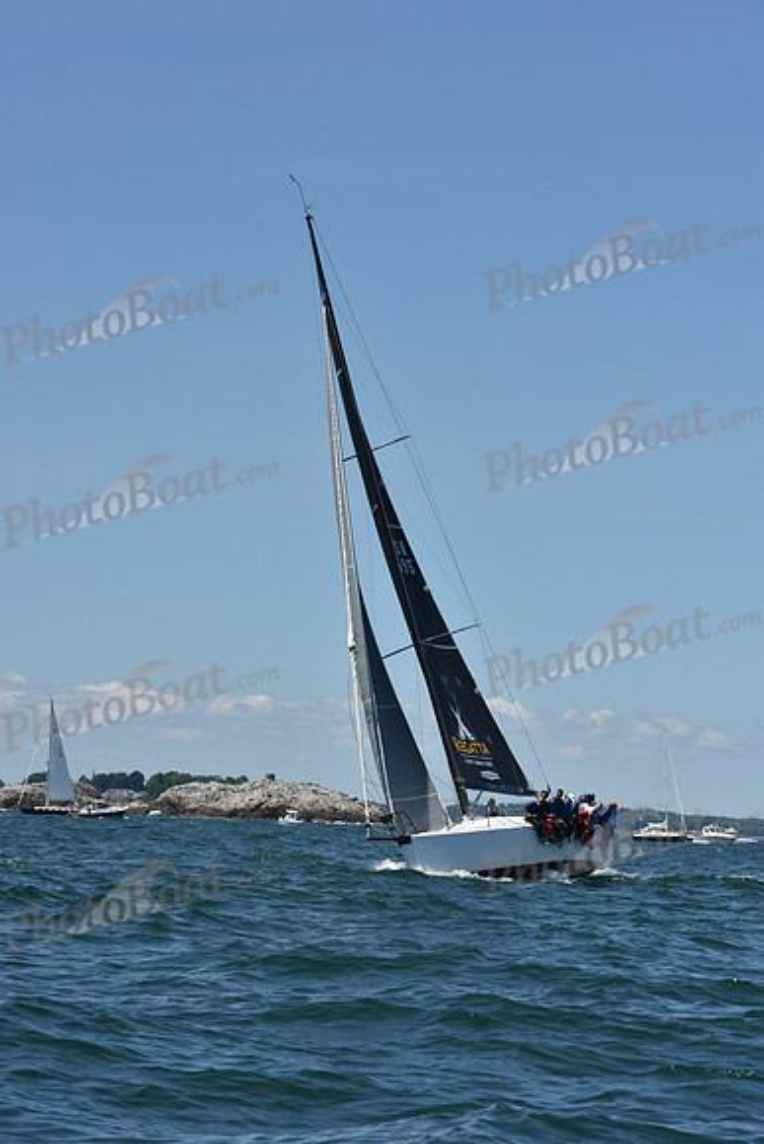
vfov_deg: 17.6
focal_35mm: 116
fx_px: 3690
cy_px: 572
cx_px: 382
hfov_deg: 11.8
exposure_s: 1/1000
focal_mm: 116
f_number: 9
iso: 250
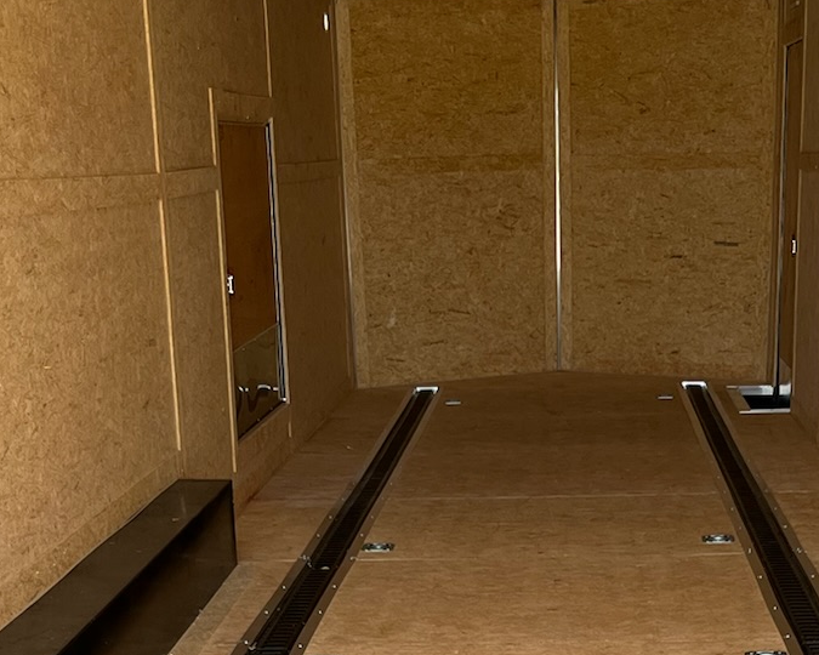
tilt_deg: -20.8
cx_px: 518
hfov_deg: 24.7
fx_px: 1866
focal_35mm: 77
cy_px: 896
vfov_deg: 18.3
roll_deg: +0.5
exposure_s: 1/324
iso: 50
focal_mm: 5.1
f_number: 1.6
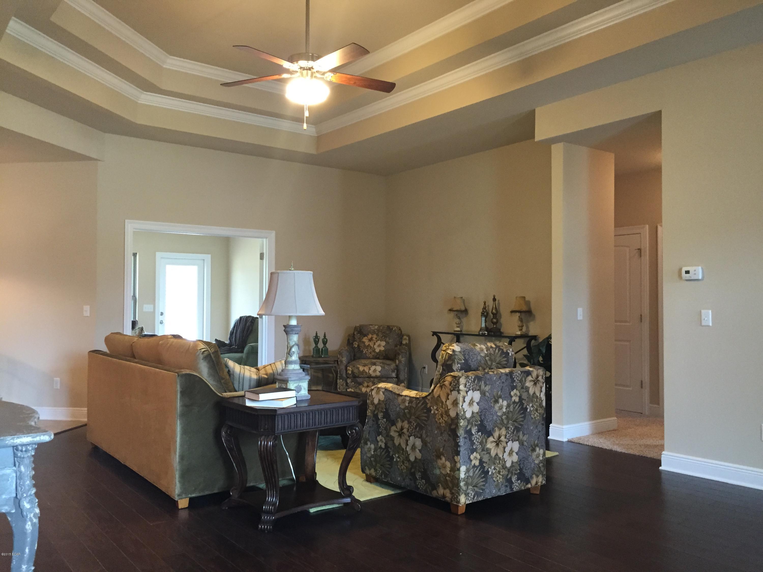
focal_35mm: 29
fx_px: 639
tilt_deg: +3.0
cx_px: 382
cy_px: 286
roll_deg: -0.7
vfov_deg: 48.2
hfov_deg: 61.7
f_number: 2.2
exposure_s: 1/30
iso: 200
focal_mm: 4.15
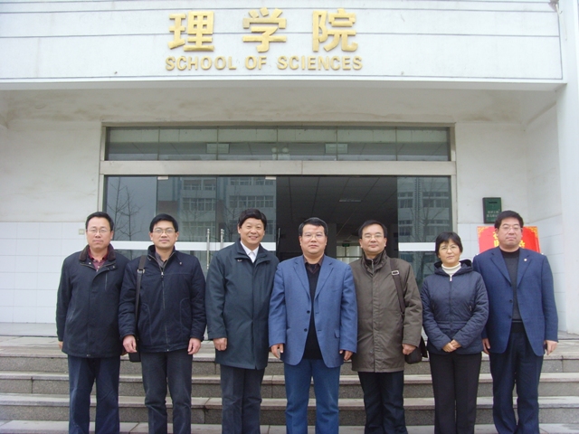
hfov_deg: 47.9
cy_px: 217
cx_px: 290
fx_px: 652
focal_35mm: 39
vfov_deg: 36.8
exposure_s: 1/90
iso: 100
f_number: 3.5
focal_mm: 6.6
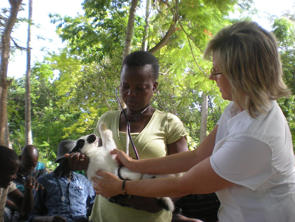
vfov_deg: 37.7
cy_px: 111
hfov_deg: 49.0
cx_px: 148
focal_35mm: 38
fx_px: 324
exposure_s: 1/118
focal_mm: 6.3
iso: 64
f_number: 3.1
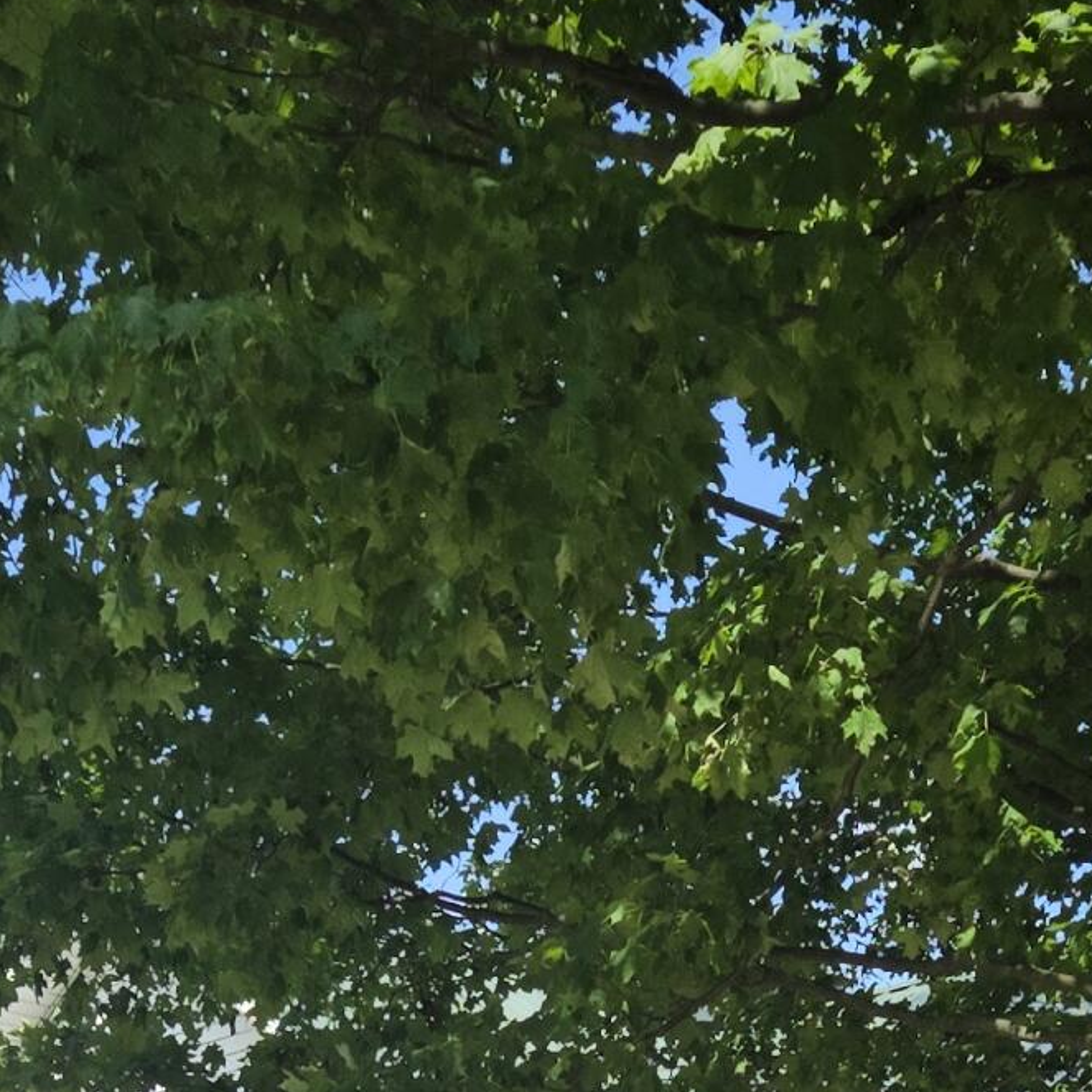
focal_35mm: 92
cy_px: 1589
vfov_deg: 17.2
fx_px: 3284
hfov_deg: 18.8
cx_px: 730
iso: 25
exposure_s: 1/1391
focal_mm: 5.4
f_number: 1.8
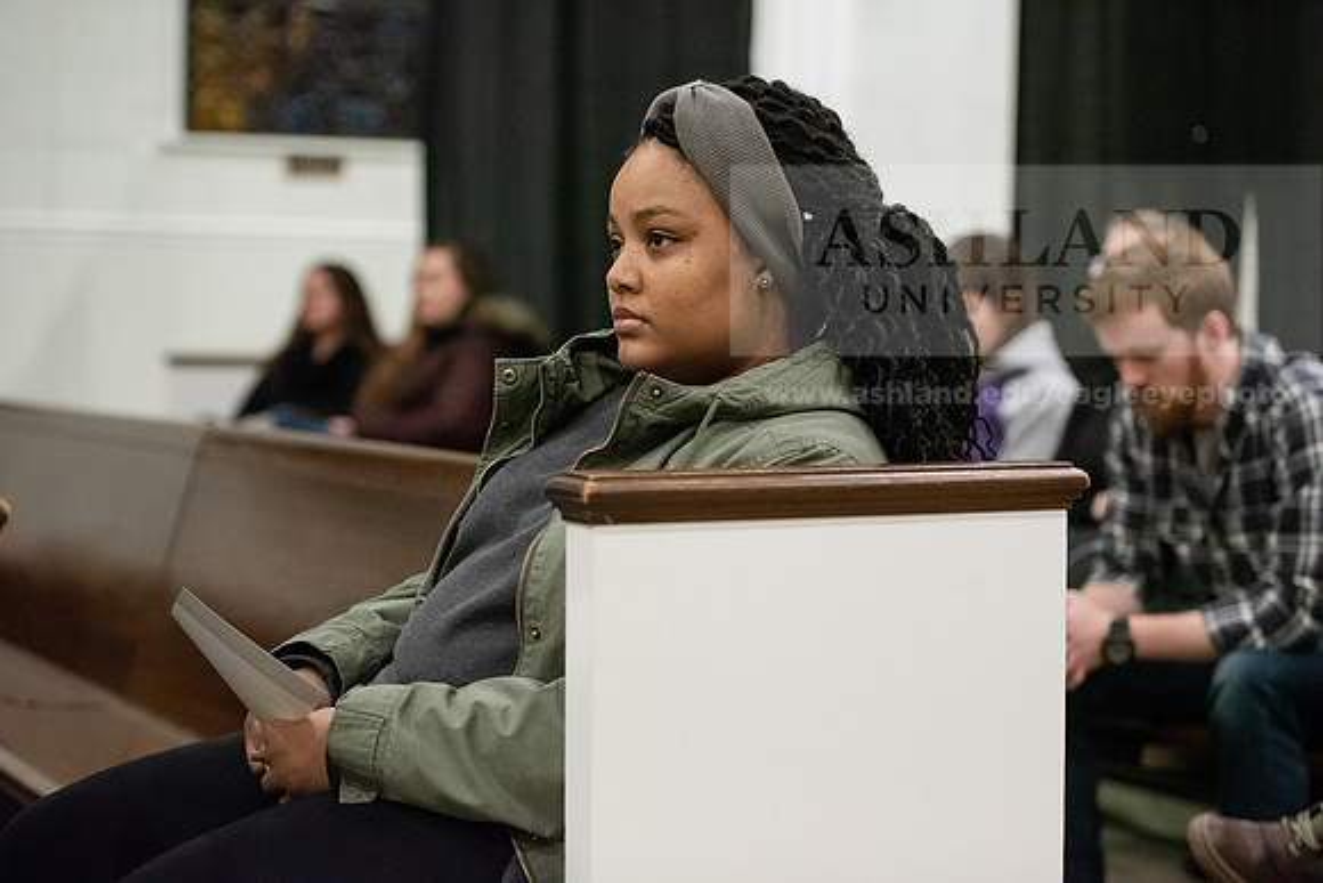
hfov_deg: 27.0
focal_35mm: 75
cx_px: 662
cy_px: 442
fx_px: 2757
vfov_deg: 18.2
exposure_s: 1/200
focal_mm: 75
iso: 10000
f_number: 2.8
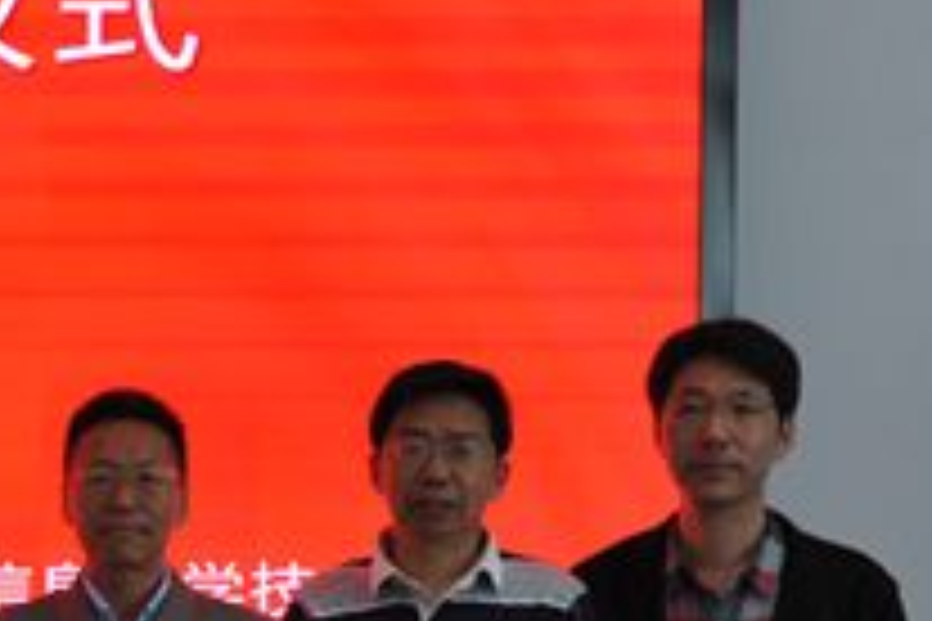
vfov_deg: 7.1
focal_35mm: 193
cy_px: 612
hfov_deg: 10.3
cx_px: -522
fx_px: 4996
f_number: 3.2
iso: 800
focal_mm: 50
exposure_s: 1/250
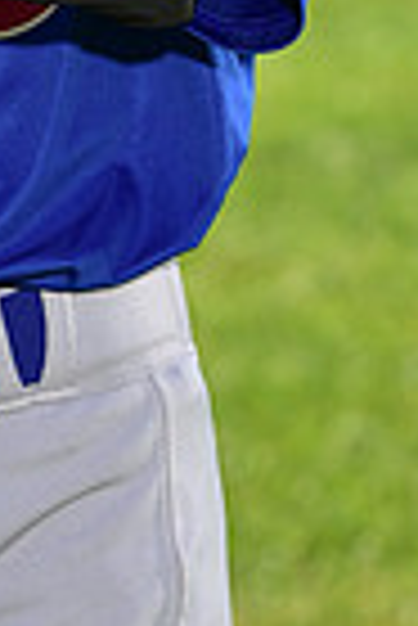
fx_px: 8721
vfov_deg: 4.1
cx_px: -56
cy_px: -248
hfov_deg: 2.7
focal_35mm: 502
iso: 80
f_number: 5.6
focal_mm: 120
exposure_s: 1/250
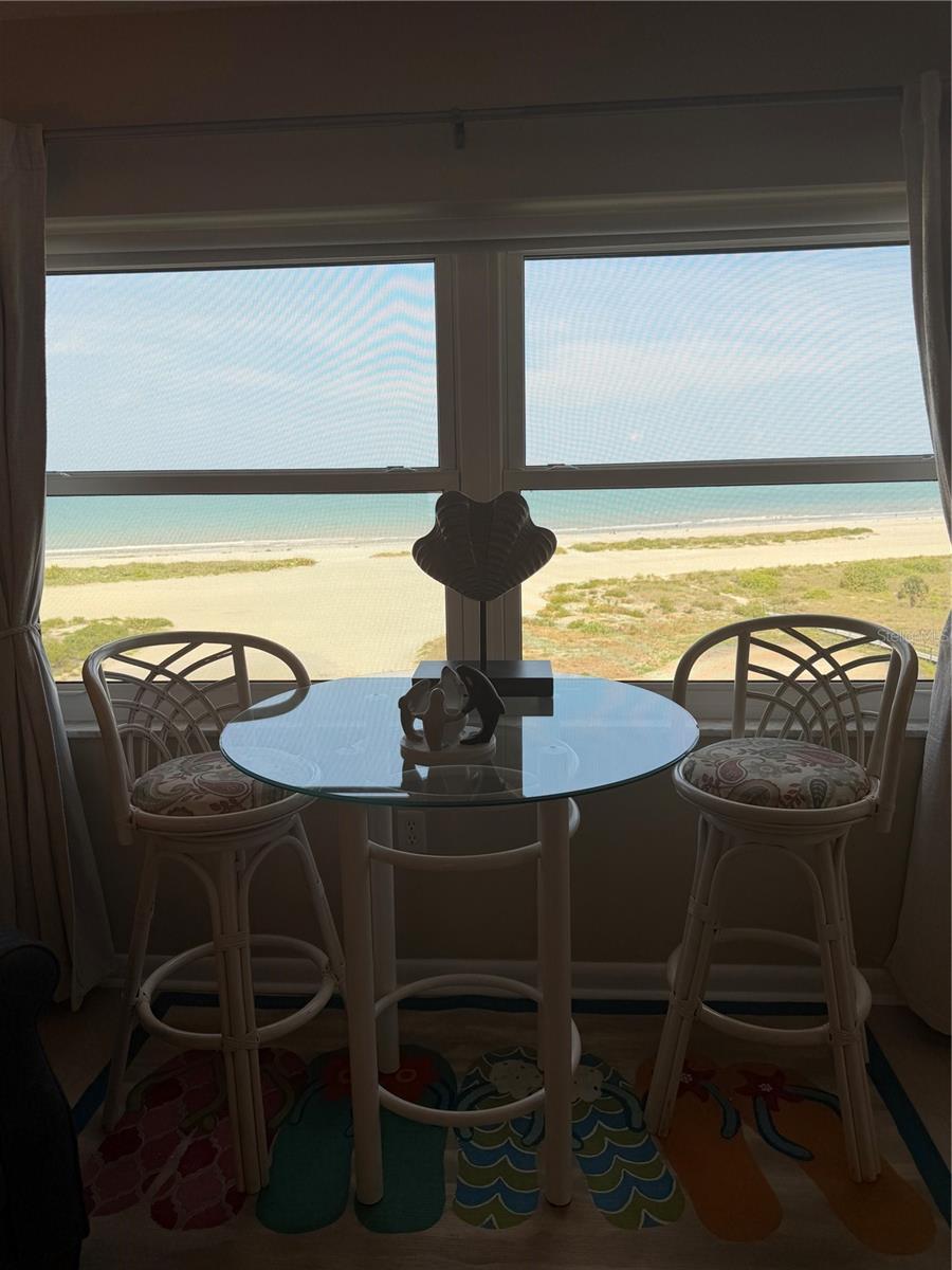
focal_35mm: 24
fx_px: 880
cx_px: 476
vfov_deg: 71.6
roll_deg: +0.6
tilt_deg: -10.5
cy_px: 635
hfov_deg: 56.8
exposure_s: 1/931
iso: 80
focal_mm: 6.76
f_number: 1.78
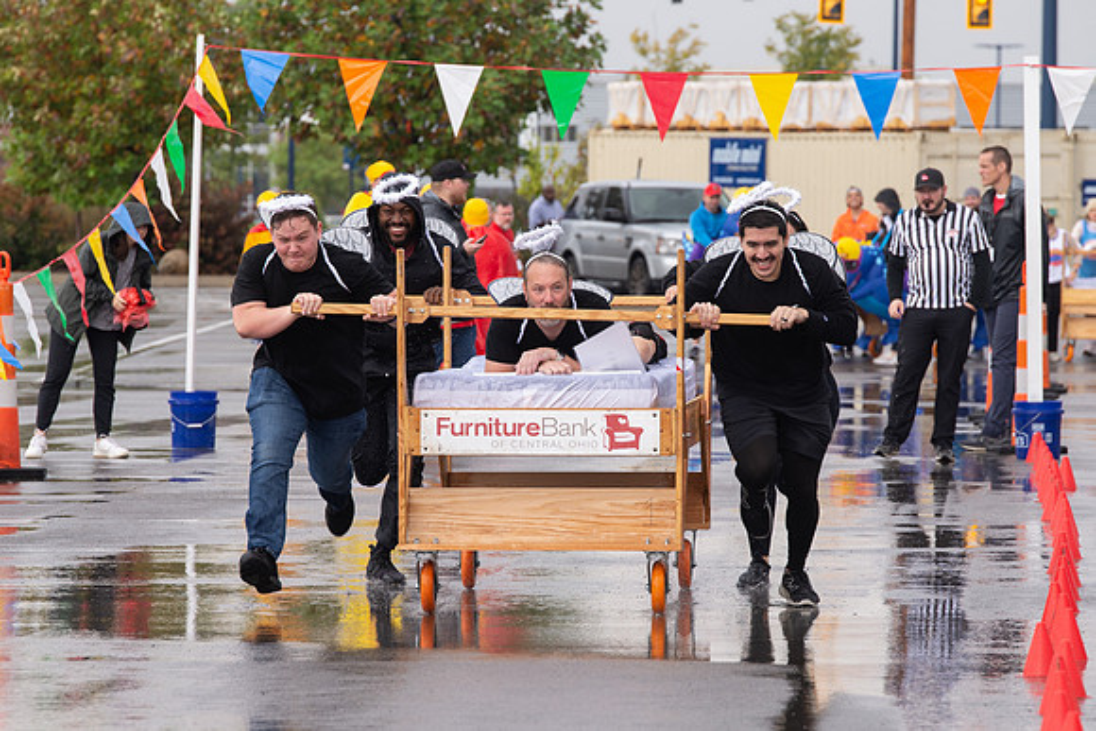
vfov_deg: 5.3
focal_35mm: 258
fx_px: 7853
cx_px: 566
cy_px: 436
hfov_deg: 8.0
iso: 400
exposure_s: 1/400
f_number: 7.1
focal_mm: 200
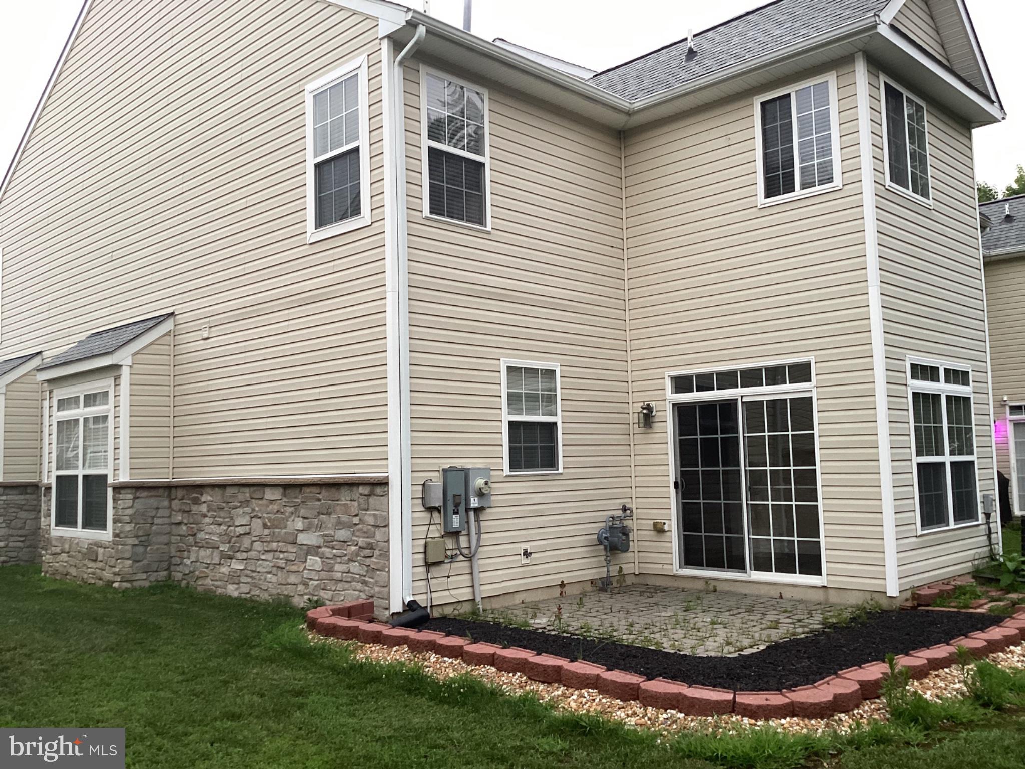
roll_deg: +1.9
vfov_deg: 45.4
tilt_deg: +3.0
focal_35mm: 31
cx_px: 512
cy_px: 384
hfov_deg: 58.4
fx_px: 918
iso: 100
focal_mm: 3.3
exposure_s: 1/60
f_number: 2.4
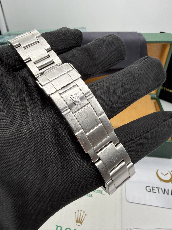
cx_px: 86
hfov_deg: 56.8
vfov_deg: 71.6
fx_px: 159
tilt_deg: -30.5
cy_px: 115
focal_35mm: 24
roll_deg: +3.3
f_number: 2.2
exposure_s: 1/174
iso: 40
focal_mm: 2.22
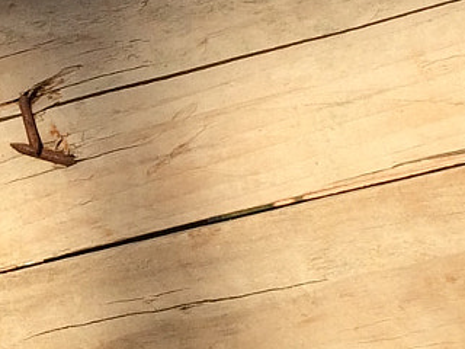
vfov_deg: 10.2
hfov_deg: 13.4
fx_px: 1948
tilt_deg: +5.1
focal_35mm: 145
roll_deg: -1.3
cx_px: -13
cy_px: 212
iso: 32
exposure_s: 1/1466
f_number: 2.2
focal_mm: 4.15
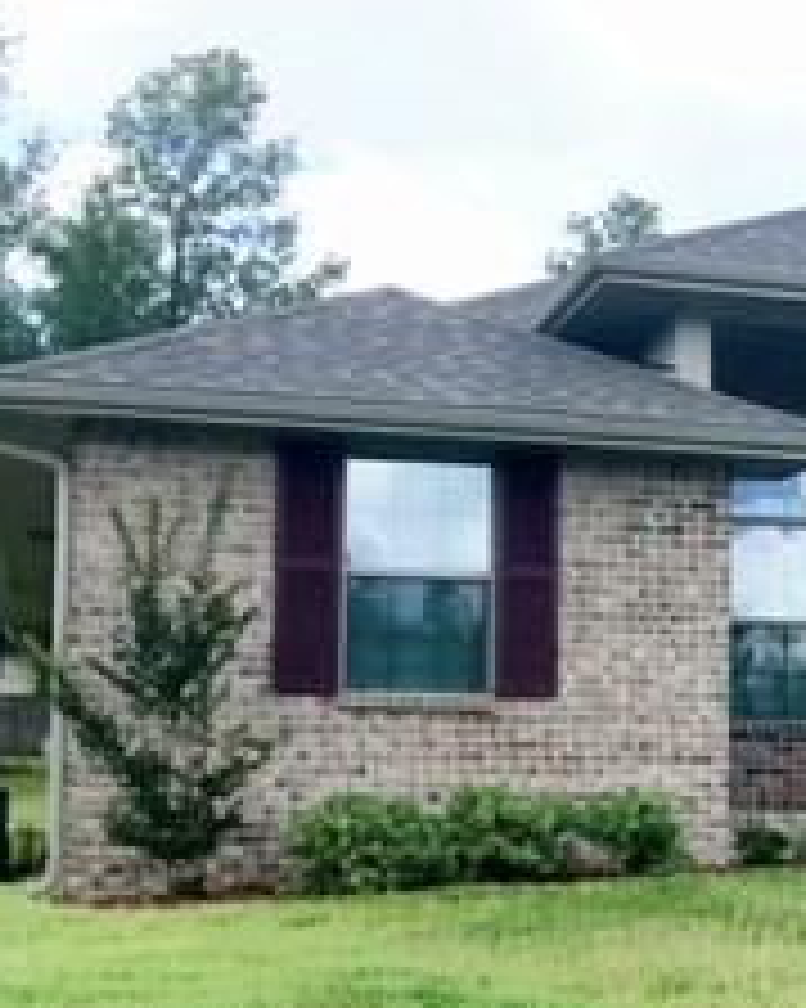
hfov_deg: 17.4
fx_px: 2417
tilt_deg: +3.9
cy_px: 716
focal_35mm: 81
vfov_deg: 23.4
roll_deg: +0.0
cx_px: 1144
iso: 25
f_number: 2.2
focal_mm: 4.15
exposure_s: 1/769
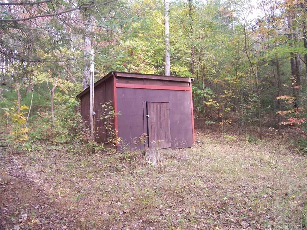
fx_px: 302
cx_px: 154
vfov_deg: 41.8
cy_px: 115
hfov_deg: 54.0
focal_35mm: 34
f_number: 2.7
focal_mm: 5.6
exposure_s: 1/90
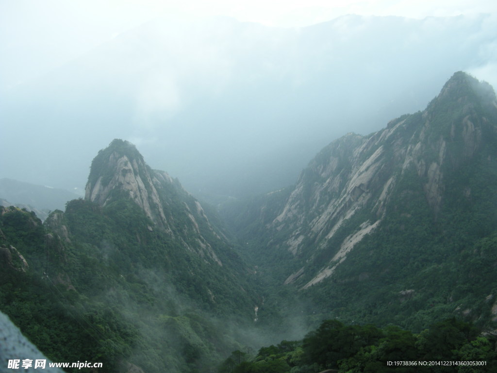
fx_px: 531
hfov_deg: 50.1
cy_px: 186
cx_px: 248
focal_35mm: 37
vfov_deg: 38.7
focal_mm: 7.9
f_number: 2.8
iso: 64
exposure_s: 1/246
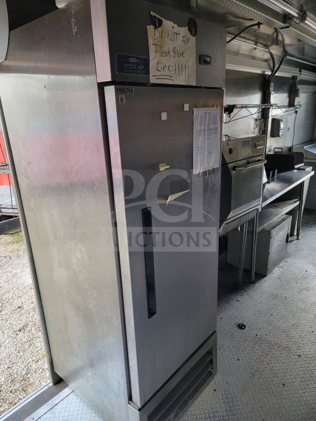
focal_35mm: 24
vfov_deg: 71.6
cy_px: 210
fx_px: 292
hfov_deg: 56.8
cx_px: 158
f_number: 1.8
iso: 100
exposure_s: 1/120
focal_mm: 6.7
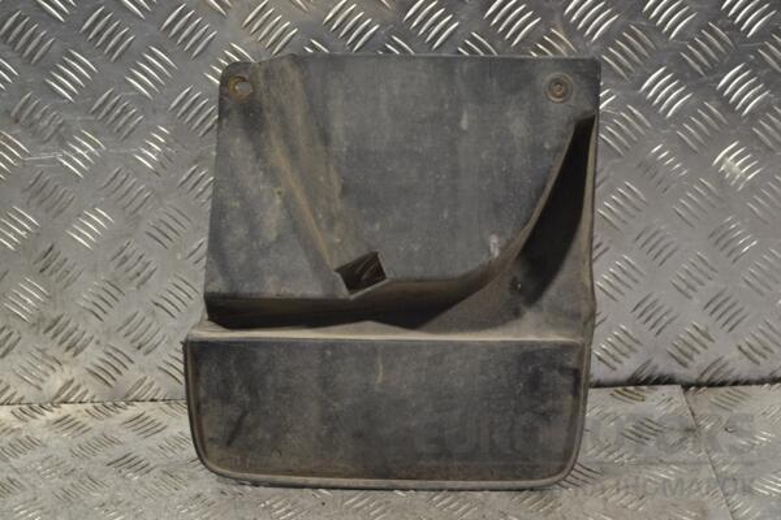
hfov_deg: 33.4
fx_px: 1302
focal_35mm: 60
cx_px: 390
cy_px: 260
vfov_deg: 22.6
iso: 200
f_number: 5.3
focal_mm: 40
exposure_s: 1/30
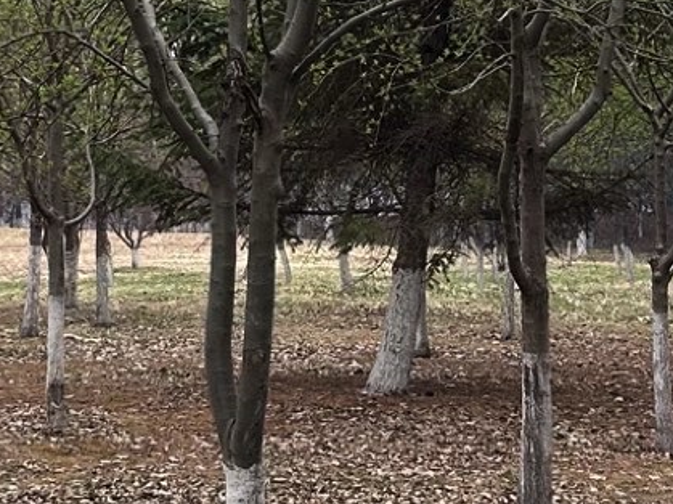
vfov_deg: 11.6
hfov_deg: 15.5
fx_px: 2468
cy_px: 136
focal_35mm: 127
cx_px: 175
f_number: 1.5
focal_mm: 5.7
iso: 50
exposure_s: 1/775
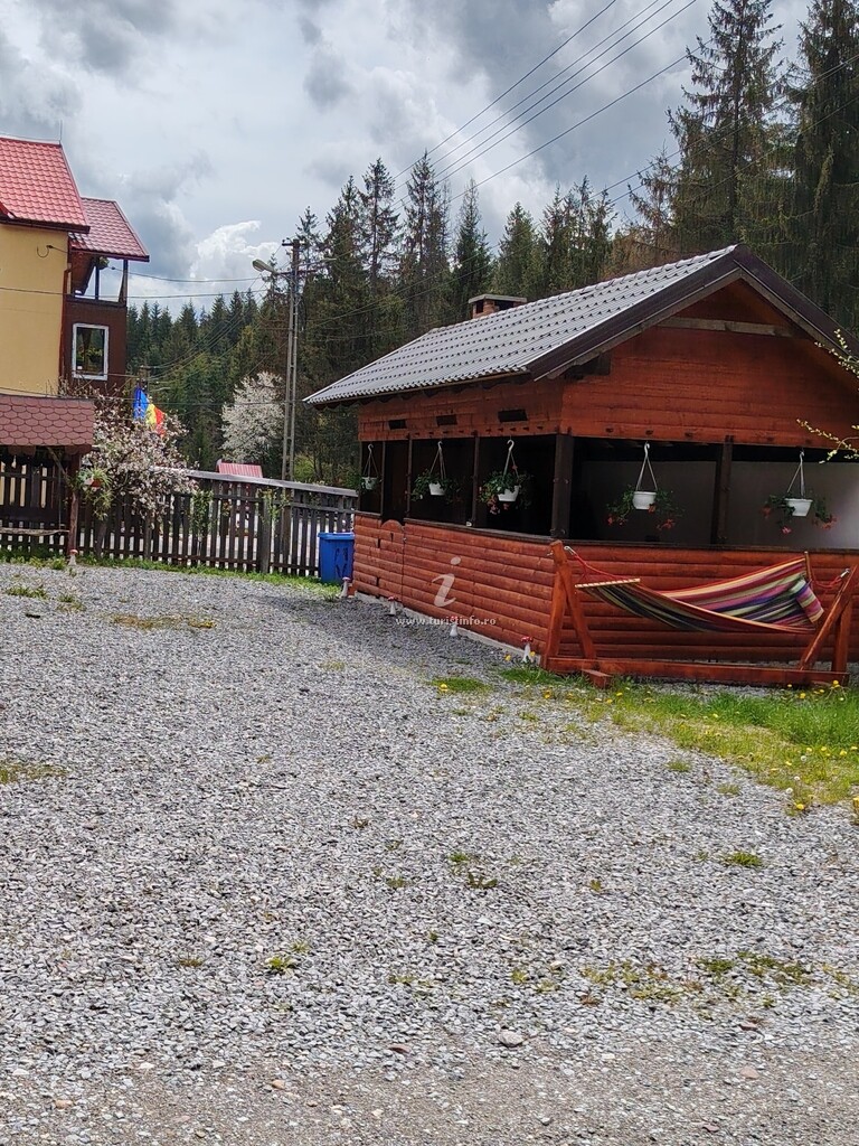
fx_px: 1390
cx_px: 430
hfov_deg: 34.3
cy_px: 573
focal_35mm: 42
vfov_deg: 44.8
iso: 100
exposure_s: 1/1340
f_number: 1.75
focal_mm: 5.25
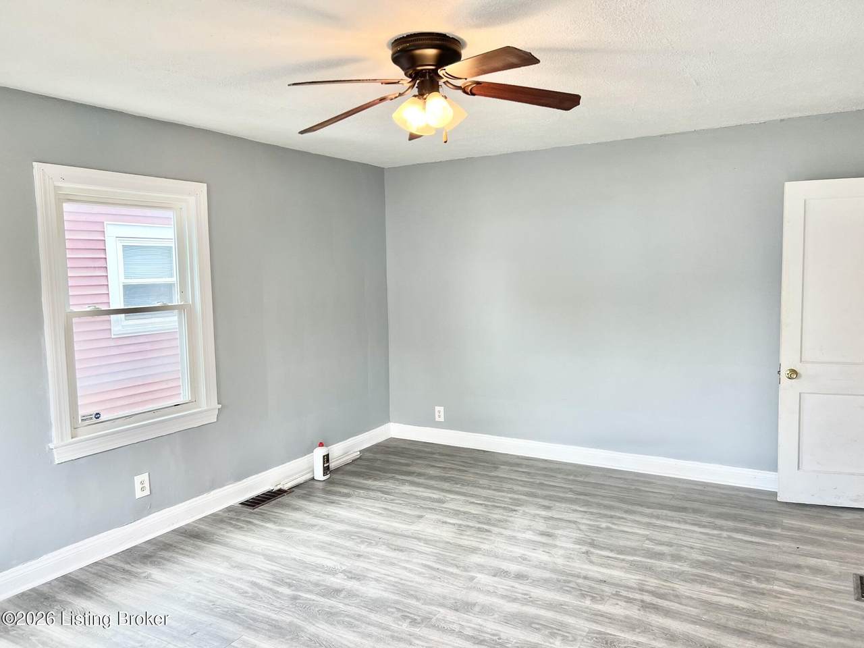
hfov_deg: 67.3
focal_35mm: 26
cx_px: 432
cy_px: 324
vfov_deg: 53.1
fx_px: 649
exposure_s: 1/60
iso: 64
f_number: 1.5
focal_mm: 5.7
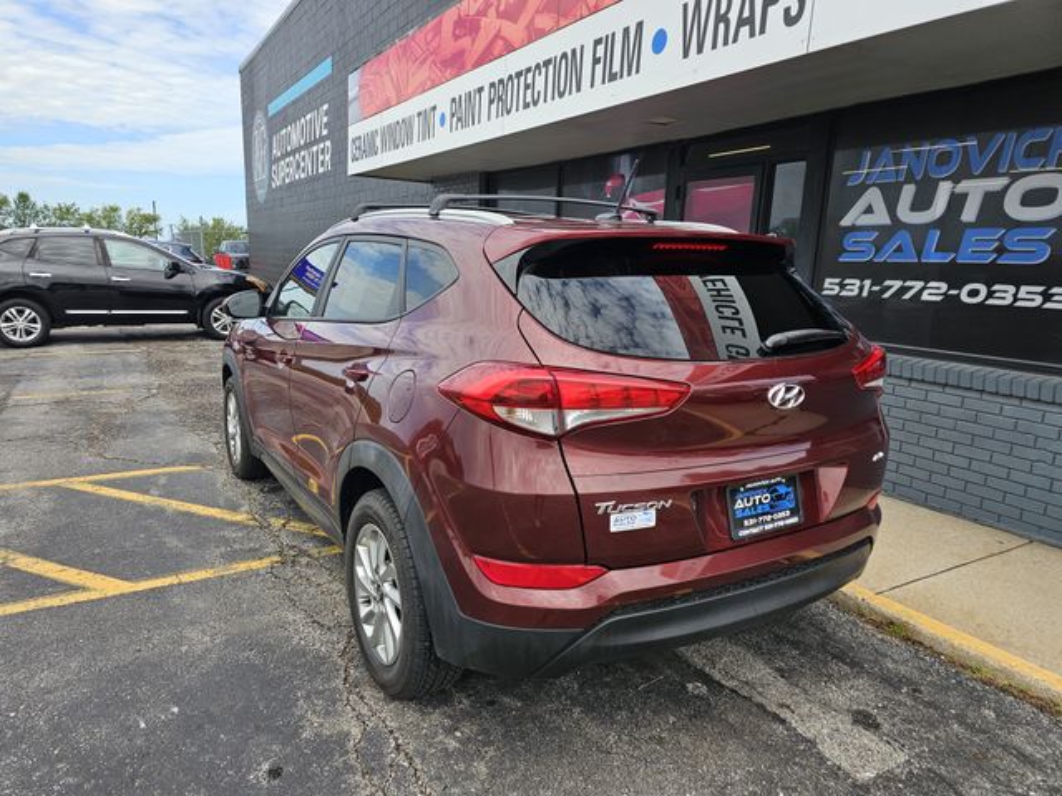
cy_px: 398
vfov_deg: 58.9
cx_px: 531
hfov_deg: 73.9
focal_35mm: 23
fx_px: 706
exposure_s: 1/318
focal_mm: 6.3
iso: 10
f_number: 1.7
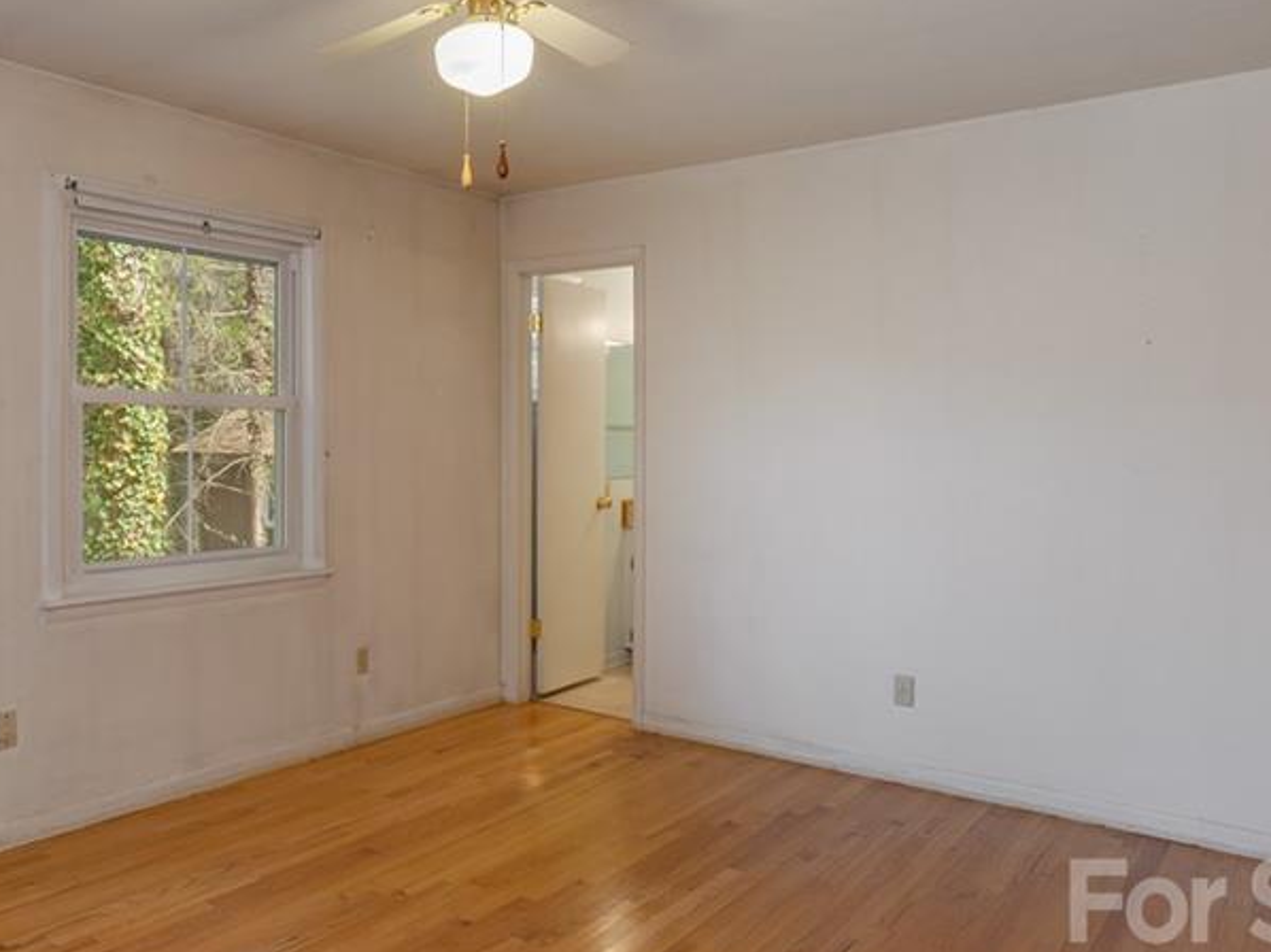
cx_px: 408
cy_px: 441
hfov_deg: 61.7
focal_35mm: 28
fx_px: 1028
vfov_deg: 49.7
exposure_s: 1/30
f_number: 7.1
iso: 320
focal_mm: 17
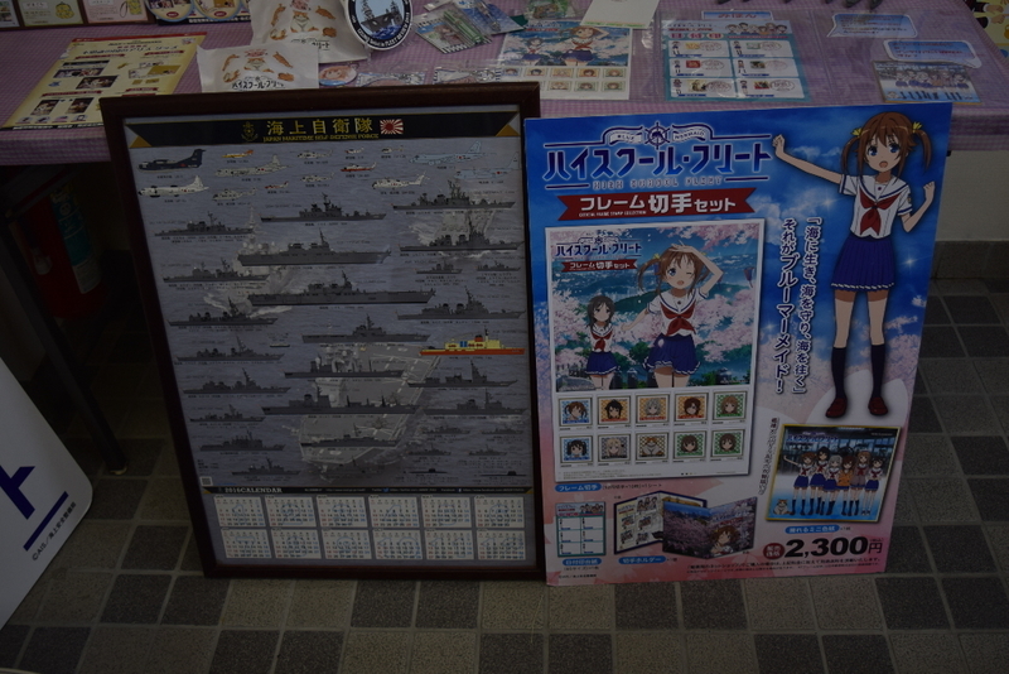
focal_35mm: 36
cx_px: 504
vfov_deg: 36.9
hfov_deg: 53.1
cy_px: 337
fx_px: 1009
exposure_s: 1/50
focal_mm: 24
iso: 100
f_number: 4
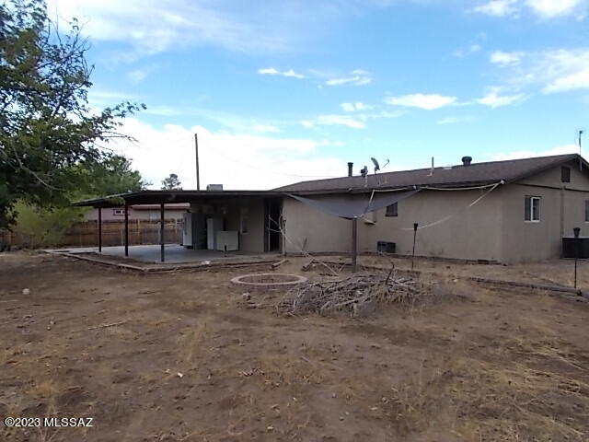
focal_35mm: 26
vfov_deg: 53.1
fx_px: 442
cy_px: 221
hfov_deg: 67.3
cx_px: 294
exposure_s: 1/400
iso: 80
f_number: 3.2
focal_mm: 4.6
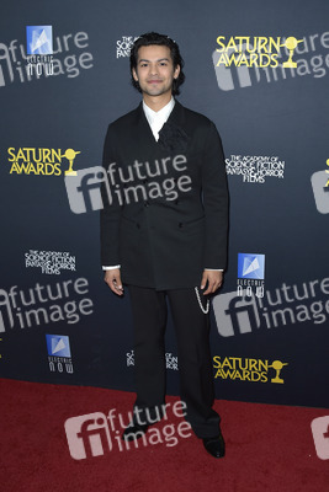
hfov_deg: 41.1
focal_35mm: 32
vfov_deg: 58.7
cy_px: 246
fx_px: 438
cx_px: 164
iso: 250
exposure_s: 1/250
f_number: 6.3
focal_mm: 32
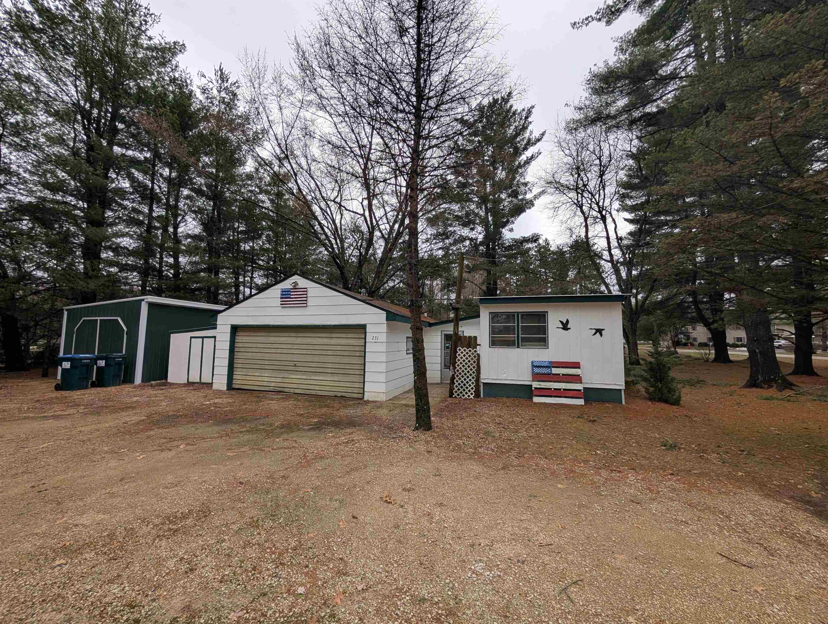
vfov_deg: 94.6
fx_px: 287
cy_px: 312
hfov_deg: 110.5
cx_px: 414
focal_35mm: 12
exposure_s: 1/1582
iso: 54
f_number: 1.7
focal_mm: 2.02
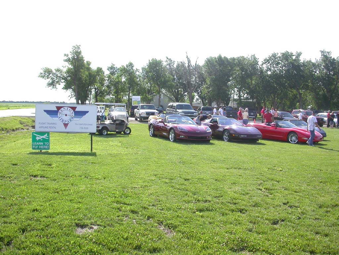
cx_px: 170
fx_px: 372
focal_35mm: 38
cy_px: 128
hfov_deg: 49.0
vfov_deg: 37.7
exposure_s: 1/1000
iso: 100
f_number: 2.6
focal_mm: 7.85
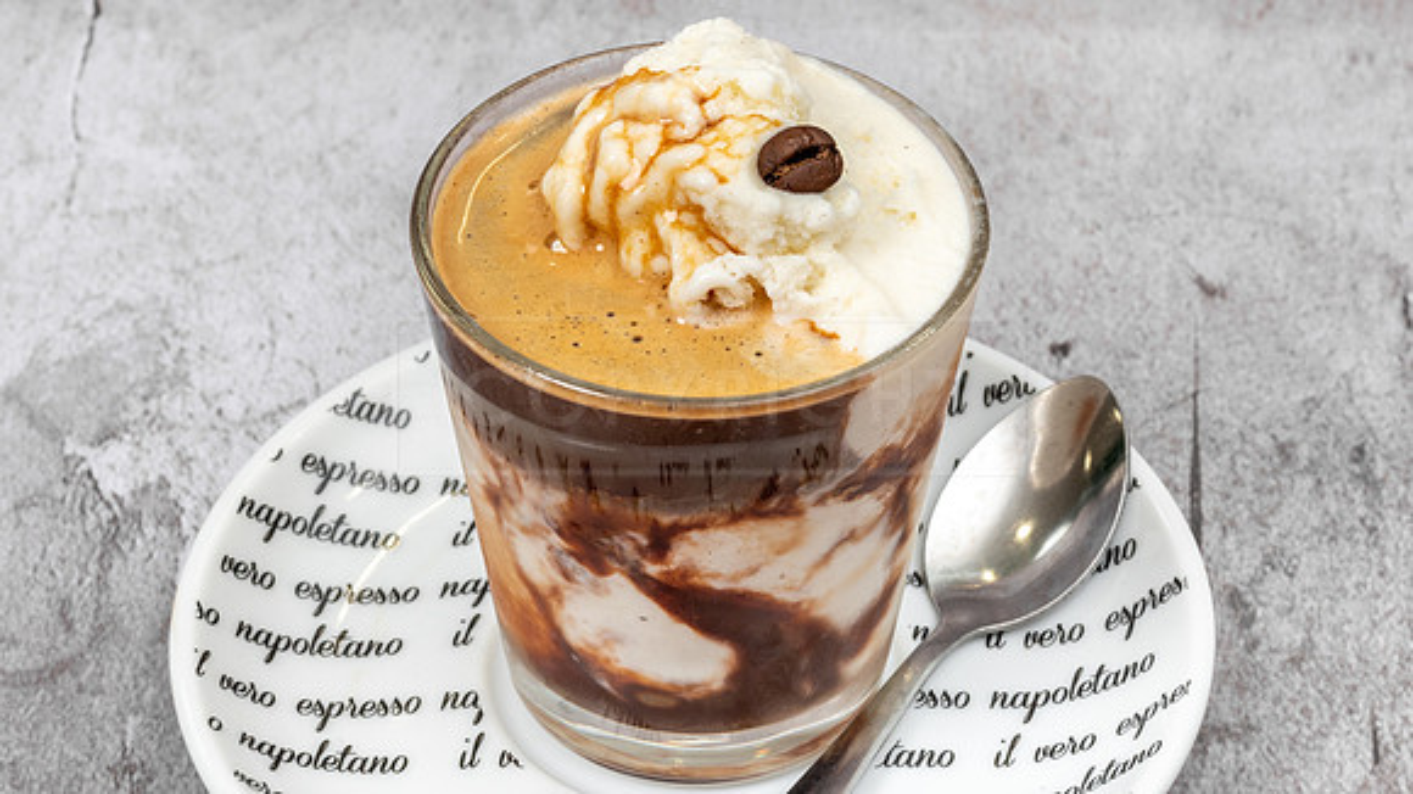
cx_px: 792
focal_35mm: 203
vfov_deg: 6.0
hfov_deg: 10.6
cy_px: 529
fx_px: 7588
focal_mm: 85
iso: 250
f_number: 8
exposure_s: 1/50
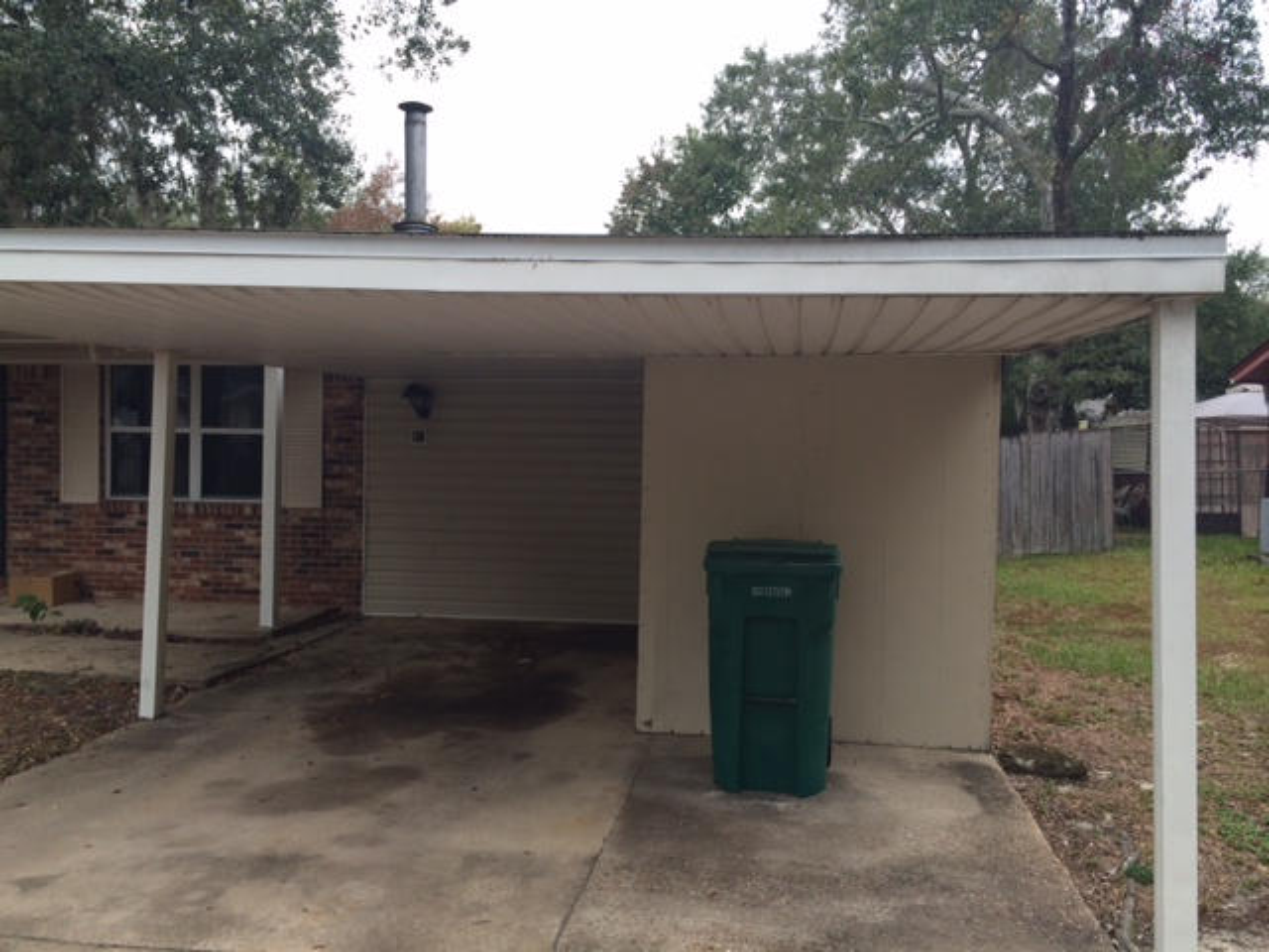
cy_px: 476
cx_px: 634
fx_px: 1100
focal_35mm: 30
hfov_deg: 60.0
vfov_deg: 46.8
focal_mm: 4.12
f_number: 2.2
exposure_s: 1/161
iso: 32
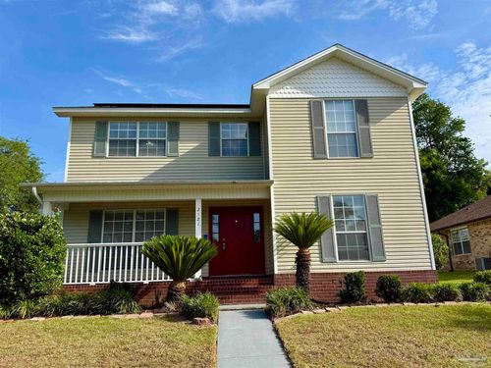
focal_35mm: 24
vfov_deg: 56.8
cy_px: 184
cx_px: 246
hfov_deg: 71.6
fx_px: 340
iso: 80
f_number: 1.78
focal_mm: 6.76
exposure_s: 1/3425
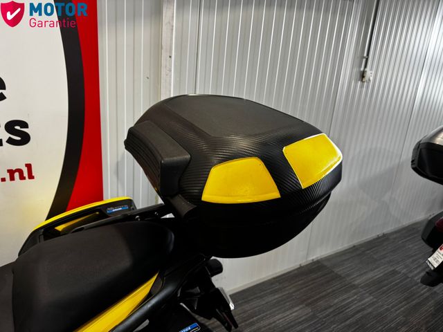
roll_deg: -5.1
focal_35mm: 24
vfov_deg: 56.8
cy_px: 166
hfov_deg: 71.6
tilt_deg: -15.9
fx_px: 307
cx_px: 222
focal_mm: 6.76
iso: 160
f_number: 1.78
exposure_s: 1/50
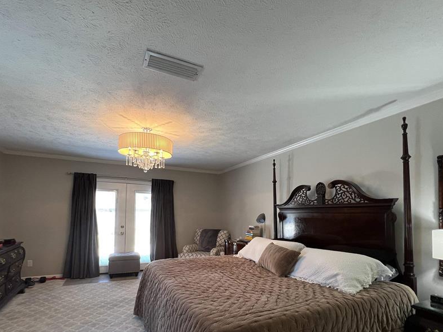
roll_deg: -1.2
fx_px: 218
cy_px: 208
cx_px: 216
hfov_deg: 91.0
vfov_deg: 73.4
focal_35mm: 17
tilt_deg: +1.0
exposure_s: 1/60
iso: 160
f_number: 1.8
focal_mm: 1.57
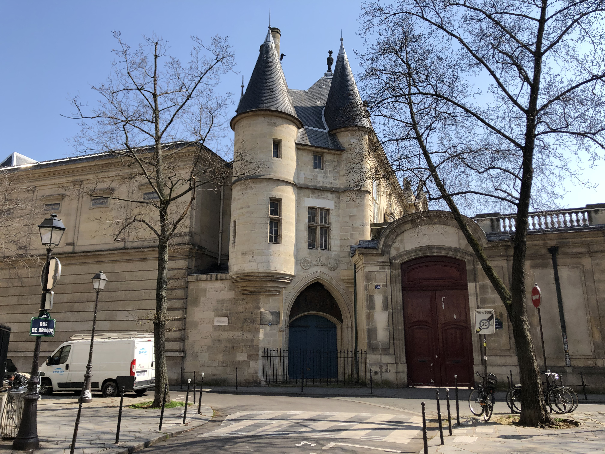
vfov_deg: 49.7
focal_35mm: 28
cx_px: 302
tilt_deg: +14.4
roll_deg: +0.9
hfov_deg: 63.4
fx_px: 489
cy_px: 227
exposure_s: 1/1389
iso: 20
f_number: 1.8
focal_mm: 4
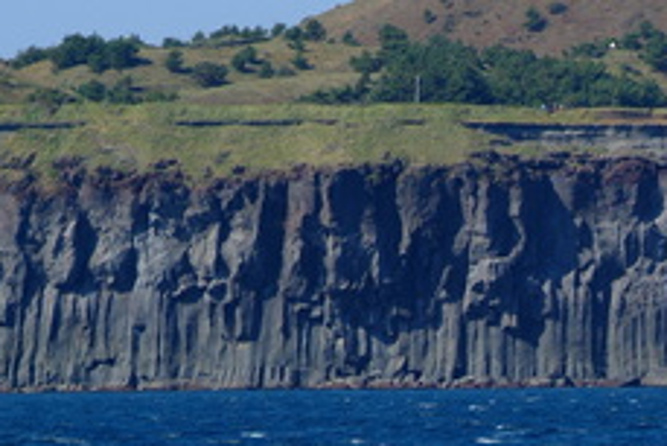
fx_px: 7249
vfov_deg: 3.5
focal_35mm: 391
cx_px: 773
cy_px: -17
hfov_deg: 5.2
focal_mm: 85
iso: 100
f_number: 8
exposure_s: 1/180
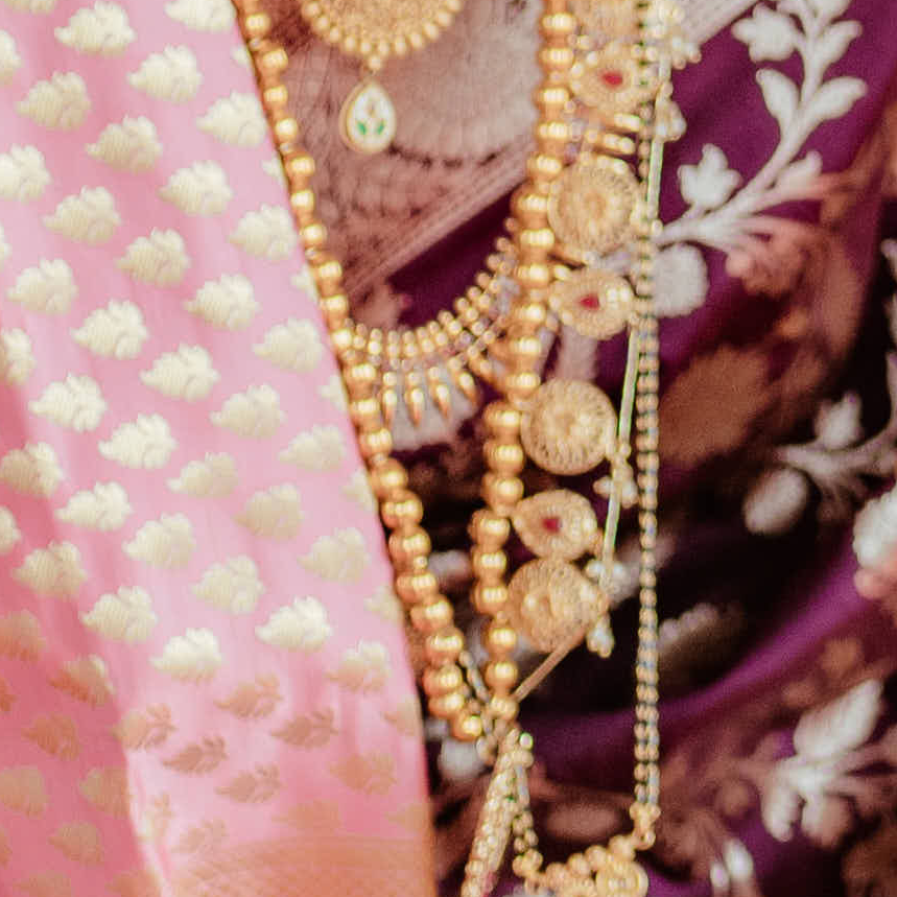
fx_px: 17268
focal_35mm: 589
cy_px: -442
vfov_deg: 3.0
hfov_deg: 3.0
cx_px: 1082
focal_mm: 85
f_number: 1.6
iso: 200
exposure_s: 1/640
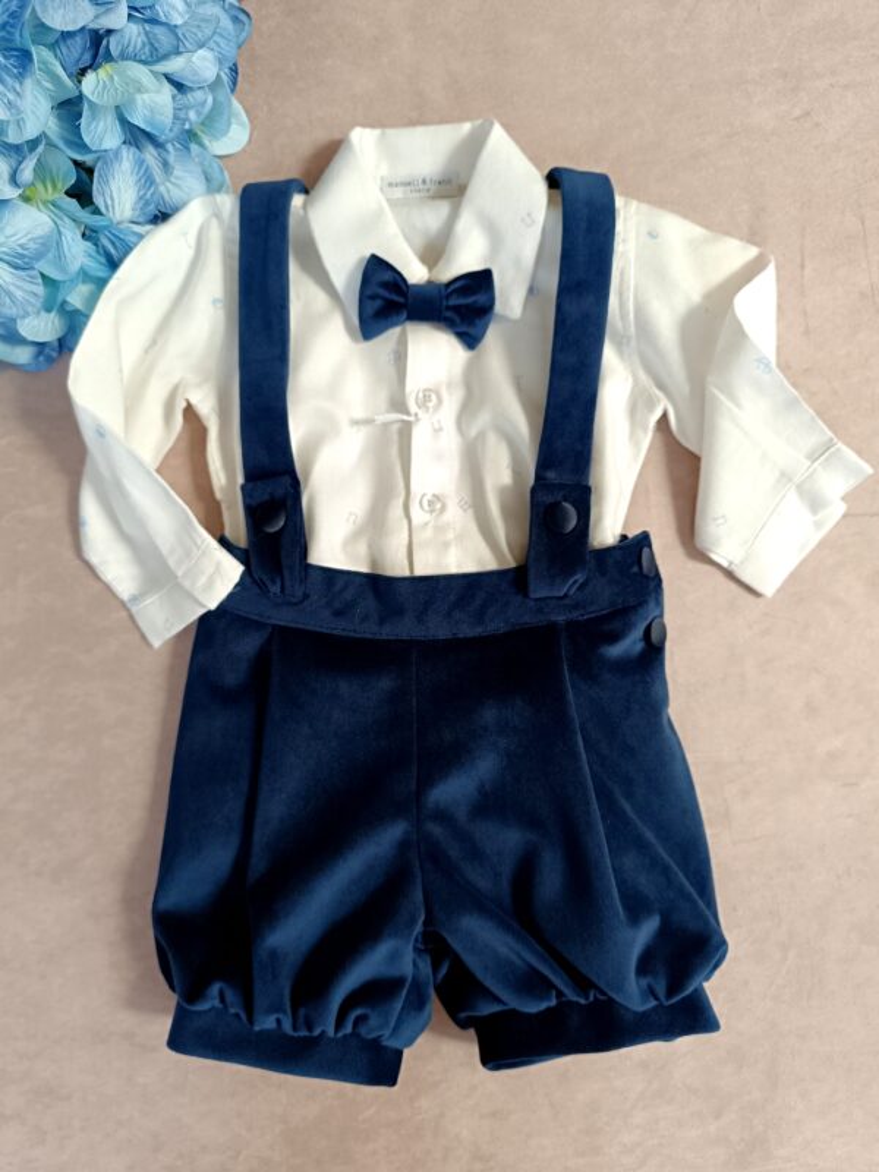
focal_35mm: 24
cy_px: 586
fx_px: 813
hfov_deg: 56.8
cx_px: 440
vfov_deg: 71.6
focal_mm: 6.14
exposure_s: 1/100
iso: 210
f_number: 1.65
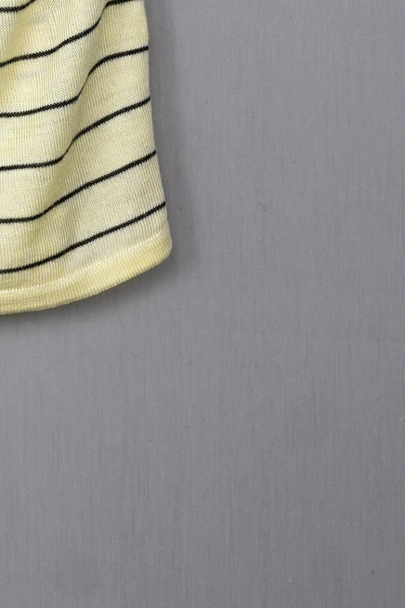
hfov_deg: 7.2
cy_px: -209
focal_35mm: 185
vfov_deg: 10.8
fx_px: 3122
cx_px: -322
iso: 320
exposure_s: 1/60
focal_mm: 28
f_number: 9
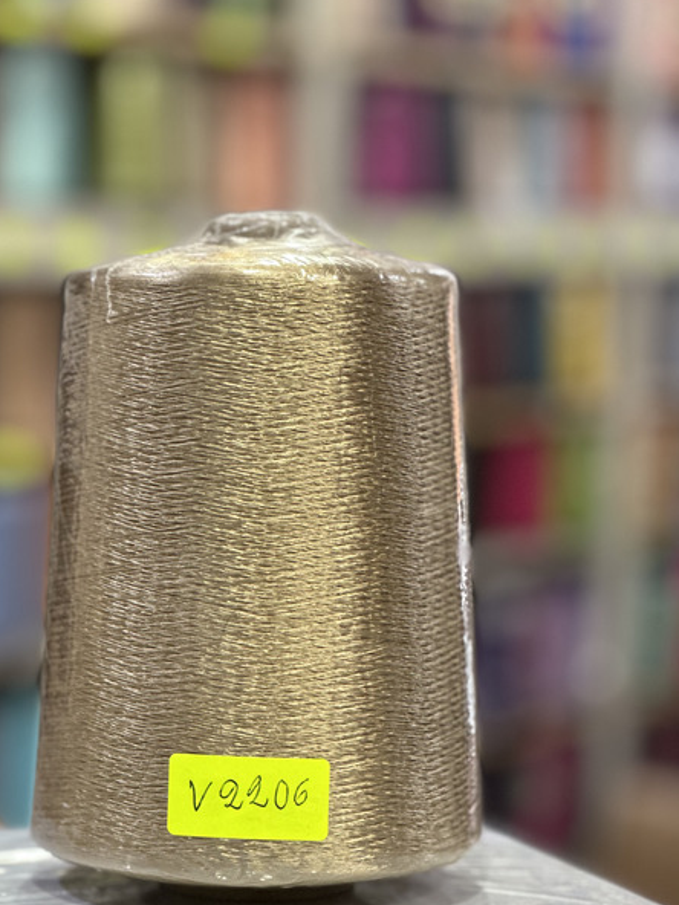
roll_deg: -1.7
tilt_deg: -3.9
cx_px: 237
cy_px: 443
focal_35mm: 104
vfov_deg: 18.9
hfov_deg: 14.2
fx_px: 2720
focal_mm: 9
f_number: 2.8
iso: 160
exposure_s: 1/33
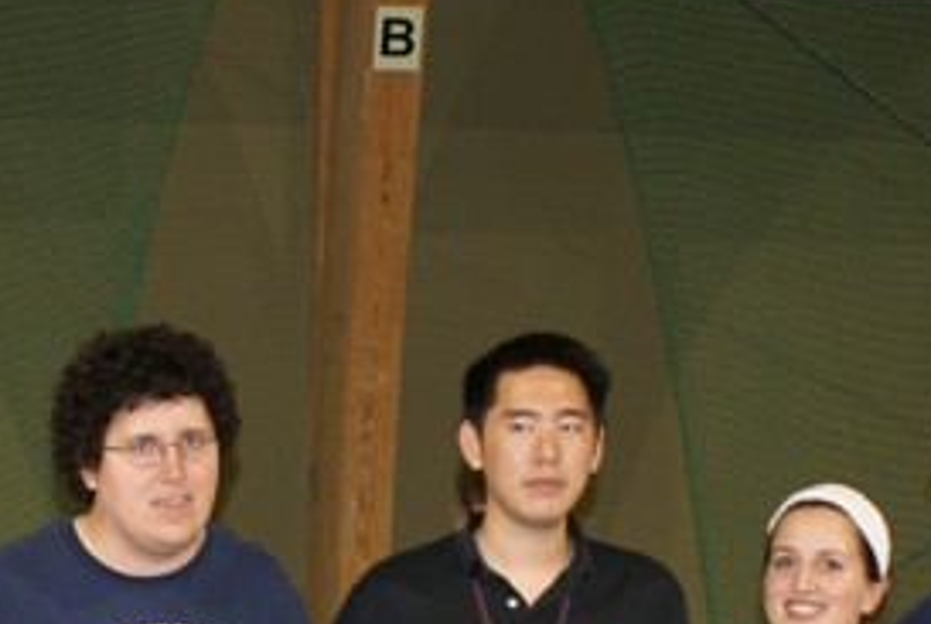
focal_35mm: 100
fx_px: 2590
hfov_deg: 20.1
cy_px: 644
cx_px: 181
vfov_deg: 13.5
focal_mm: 26
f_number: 5.6
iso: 400
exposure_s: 1/13
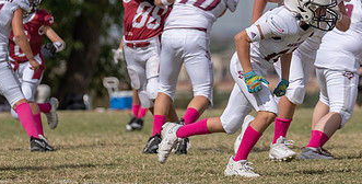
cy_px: 47
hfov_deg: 4.5
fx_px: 4616
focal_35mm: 492
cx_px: 196
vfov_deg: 2.3
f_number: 4
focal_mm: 200
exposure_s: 1/2500
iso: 100
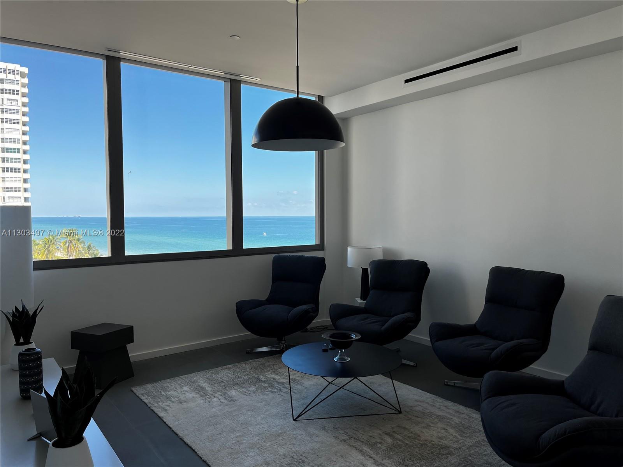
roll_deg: +0.4
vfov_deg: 53.1
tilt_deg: -2.1
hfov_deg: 67.3
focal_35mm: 26
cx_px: 312
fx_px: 468
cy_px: 234
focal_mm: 5.1
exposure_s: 1/360
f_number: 1.6
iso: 50
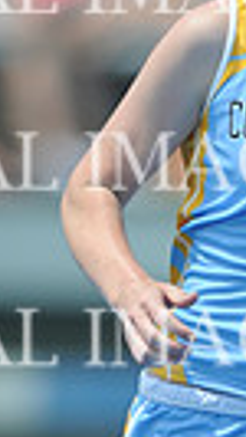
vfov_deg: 1.2
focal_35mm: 1820
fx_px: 21065
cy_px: 424
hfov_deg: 0.7
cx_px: 341
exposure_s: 1/3200
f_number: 3.5
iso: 200
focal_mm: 400
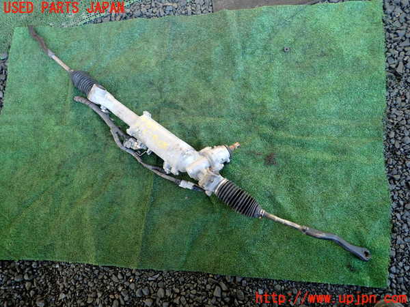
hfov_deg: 69.4
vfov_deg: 54.9
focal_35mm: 25
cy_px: 154
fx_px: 296
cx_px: 205
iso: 200
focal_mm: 4.5
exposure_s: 1/100
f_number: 2
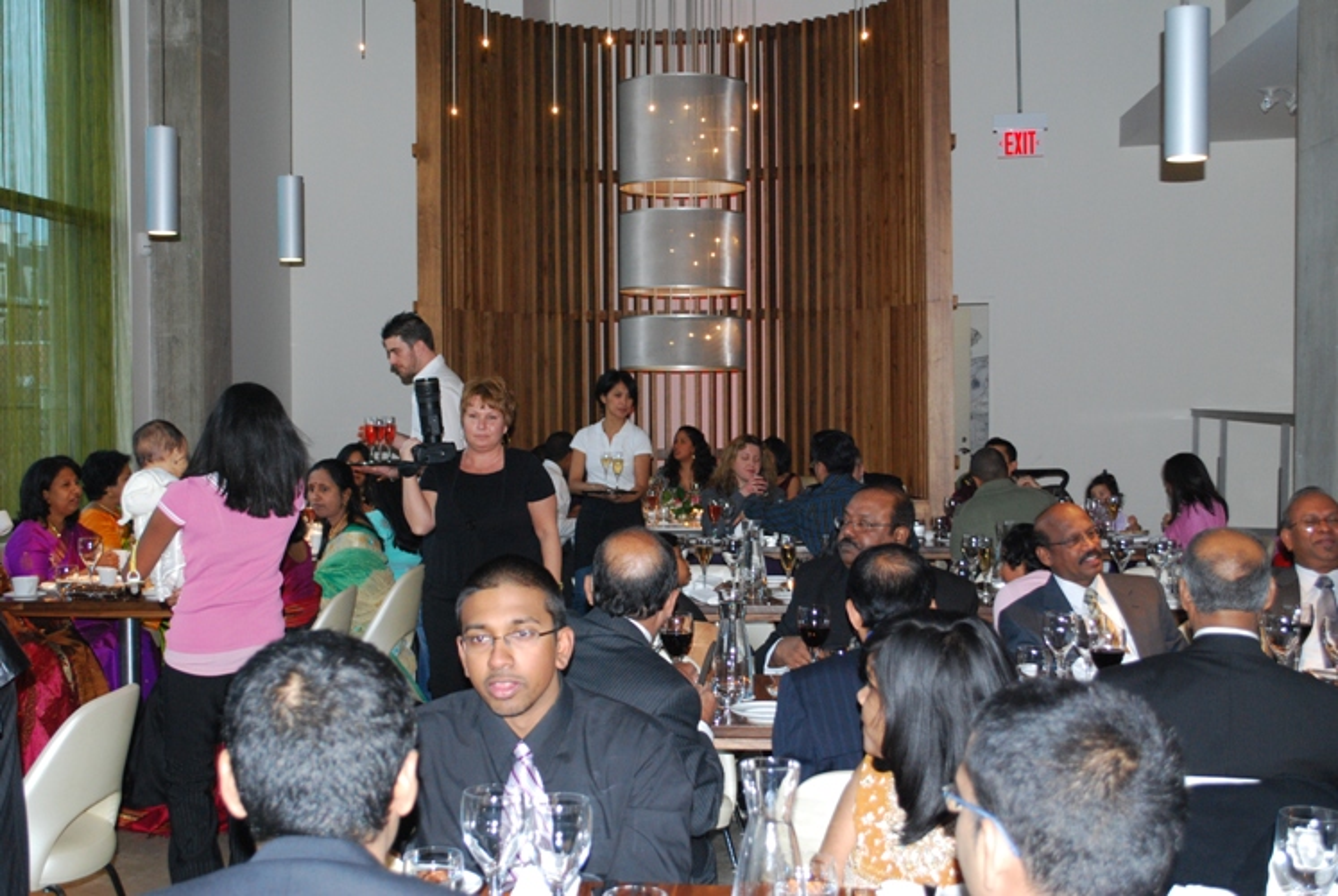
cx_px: 669
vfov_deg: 28.1
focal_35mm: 48
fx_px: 1786
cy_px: 448
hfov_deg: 41.1
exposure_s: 1/60
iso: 800
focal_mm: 32
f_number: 4.8
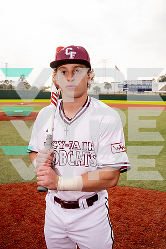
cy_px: 124
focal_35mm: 35
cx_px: 83
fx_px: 242
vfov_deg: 54.4
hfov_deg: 37.9
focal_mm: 35
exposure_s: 1/250
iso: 125
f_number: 7.1
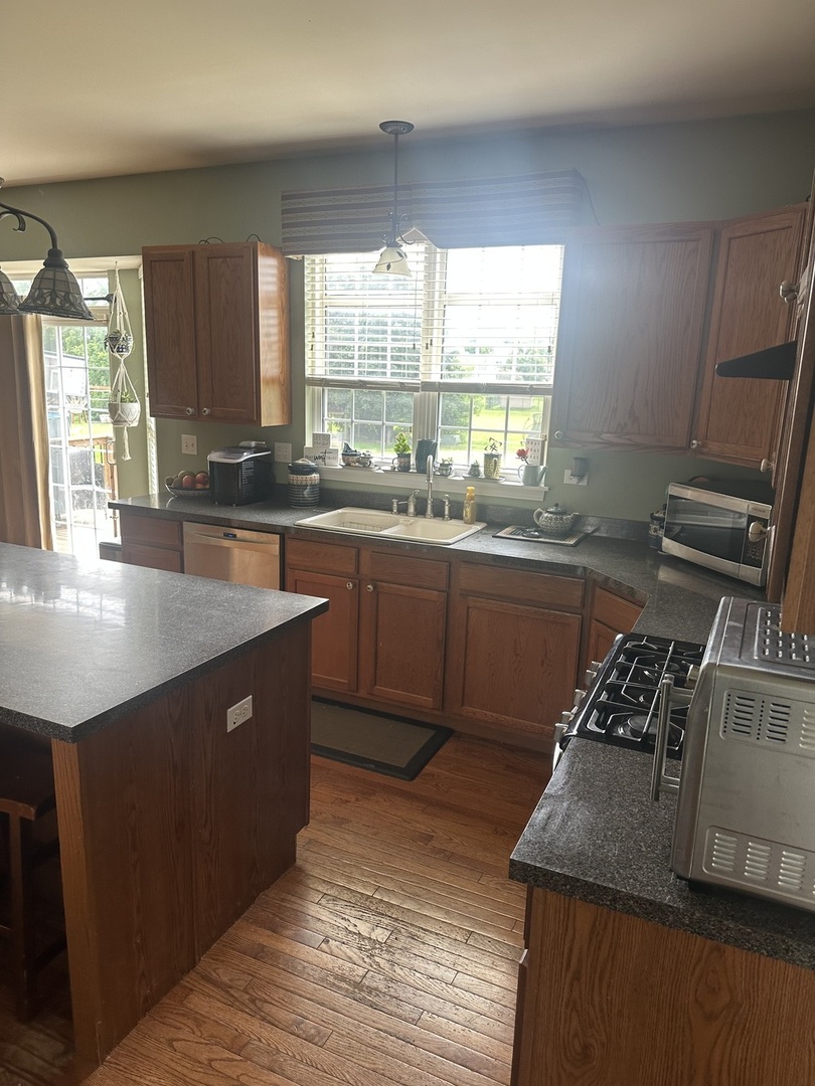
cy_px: 543
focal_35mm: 24
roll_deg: -2.3
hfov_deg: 56.8
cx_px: 408
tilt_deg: -14.7
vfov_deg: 71.6
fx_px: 753
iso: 100
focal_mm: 6.86
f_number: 1.78
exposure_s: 1/121
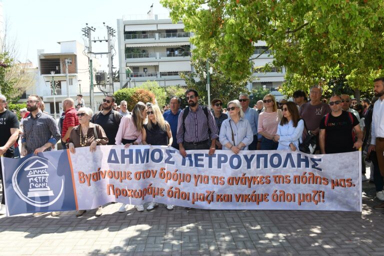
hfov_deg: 63.7
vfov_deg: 45.0
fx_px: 309
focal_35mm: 29
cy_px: 128
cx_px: 192
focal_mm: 29
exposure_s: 1/160
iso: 250
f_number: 10
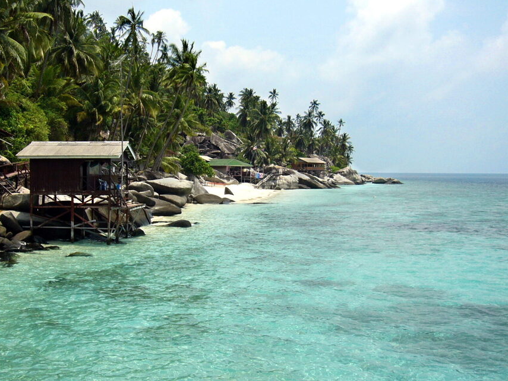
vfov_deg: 33.6
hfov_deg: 43.6
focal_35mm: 43
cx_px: 198
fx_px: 631
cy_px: 201
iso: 50
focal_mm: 5.8
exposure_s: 1/200
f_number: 8
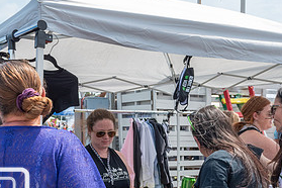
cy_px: 174
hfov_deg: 33.2
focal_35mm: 60
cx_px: 182
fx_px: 470
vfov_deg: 22.0
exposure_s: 1/400
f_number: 10
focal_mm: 18
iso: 200
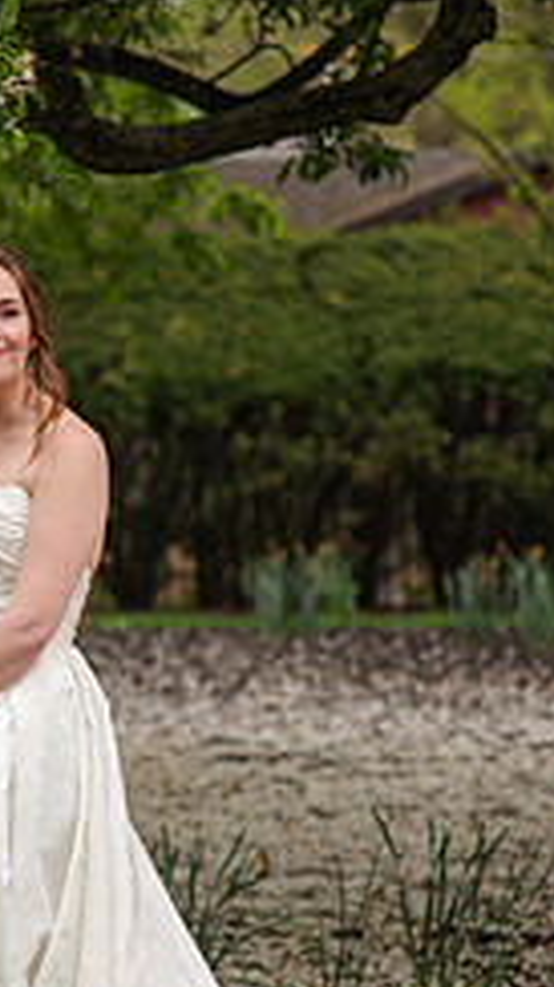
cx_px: 53
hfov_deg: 5.2
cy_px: 566
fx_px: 6067
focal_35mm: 232
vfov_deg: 9.3
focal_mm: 120
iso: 100
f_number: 4
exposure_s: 1/400
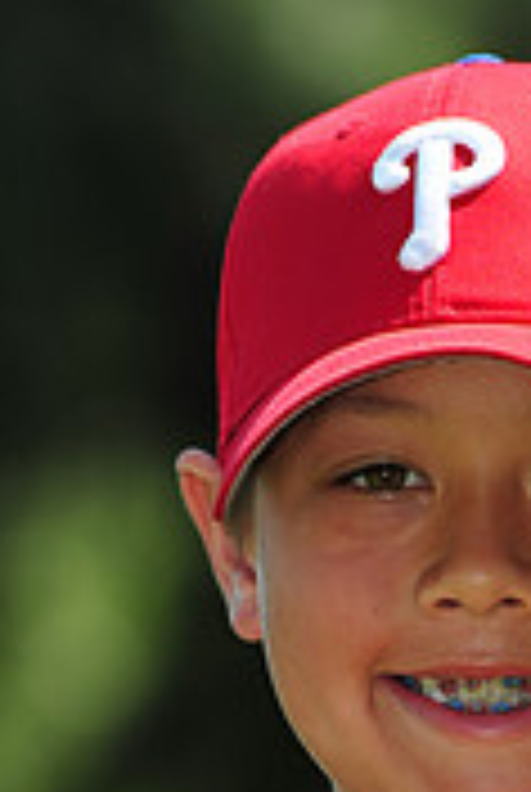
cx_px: 526
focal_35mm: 657
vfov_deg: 3.1
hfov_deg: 2.1
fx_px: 14478
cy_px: 1156
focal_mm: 200
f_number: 5.6
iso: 200
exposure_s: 1/500
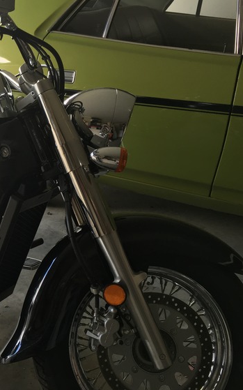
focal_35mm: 44
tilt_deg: -22.5
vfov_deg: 45.3
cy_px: 186
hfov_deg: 26.9
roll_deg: +2.4
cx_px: -23
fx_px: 467
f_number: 2.2
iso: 40
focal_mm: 4.15
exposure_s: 1/100
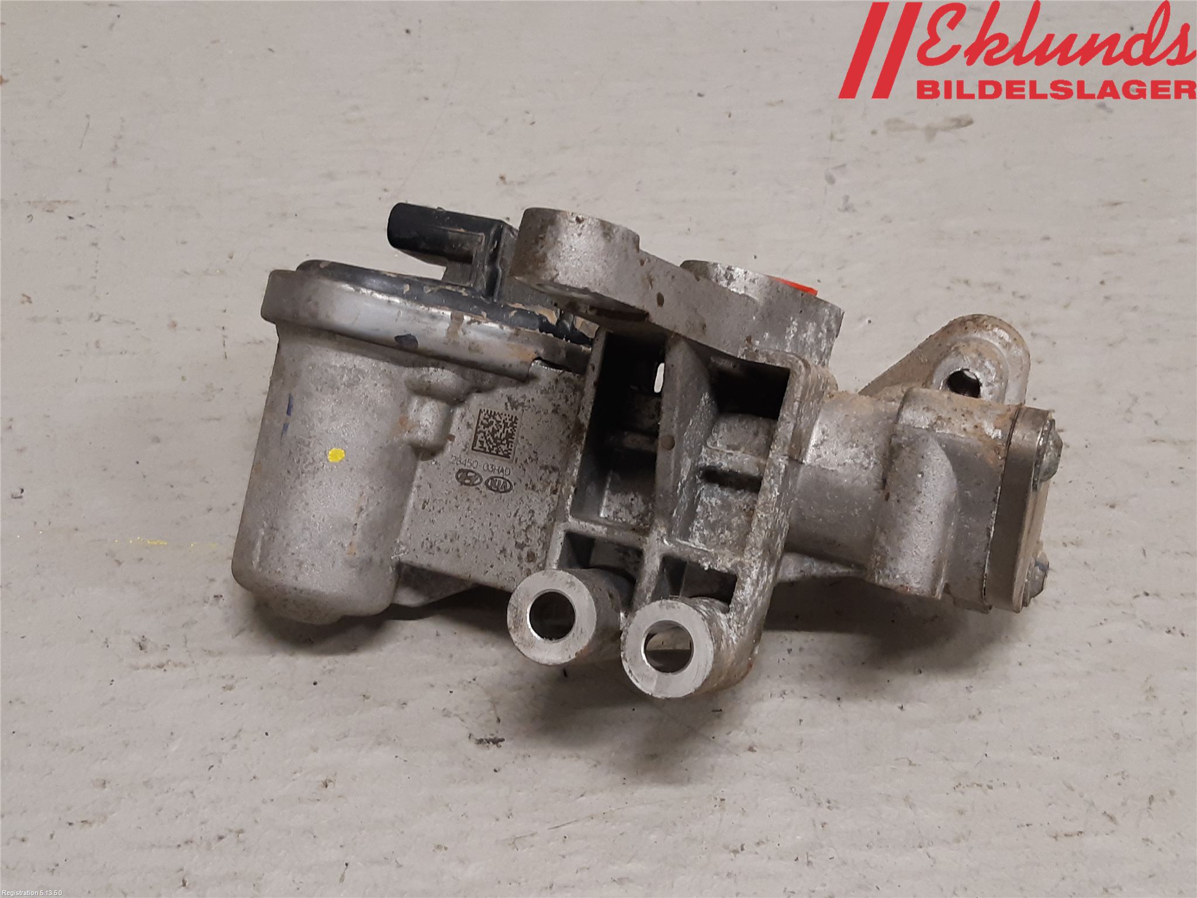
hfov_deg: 67.3
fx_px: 899
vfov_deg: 53.1
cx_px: 598
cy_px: 449
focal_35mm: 26
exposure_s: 1/50
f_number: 1.7
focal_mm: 3.93
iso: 125
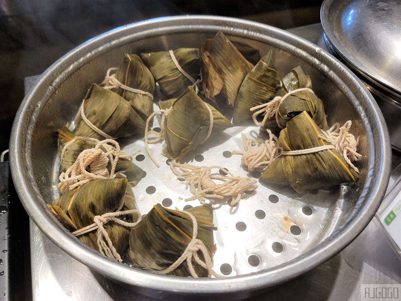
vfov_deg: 53.1
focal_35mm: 26
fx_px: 301
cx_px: 200
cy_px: 150
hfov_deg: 67.3
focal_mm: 5.4
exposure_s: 1/120
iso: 100
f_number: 1.8
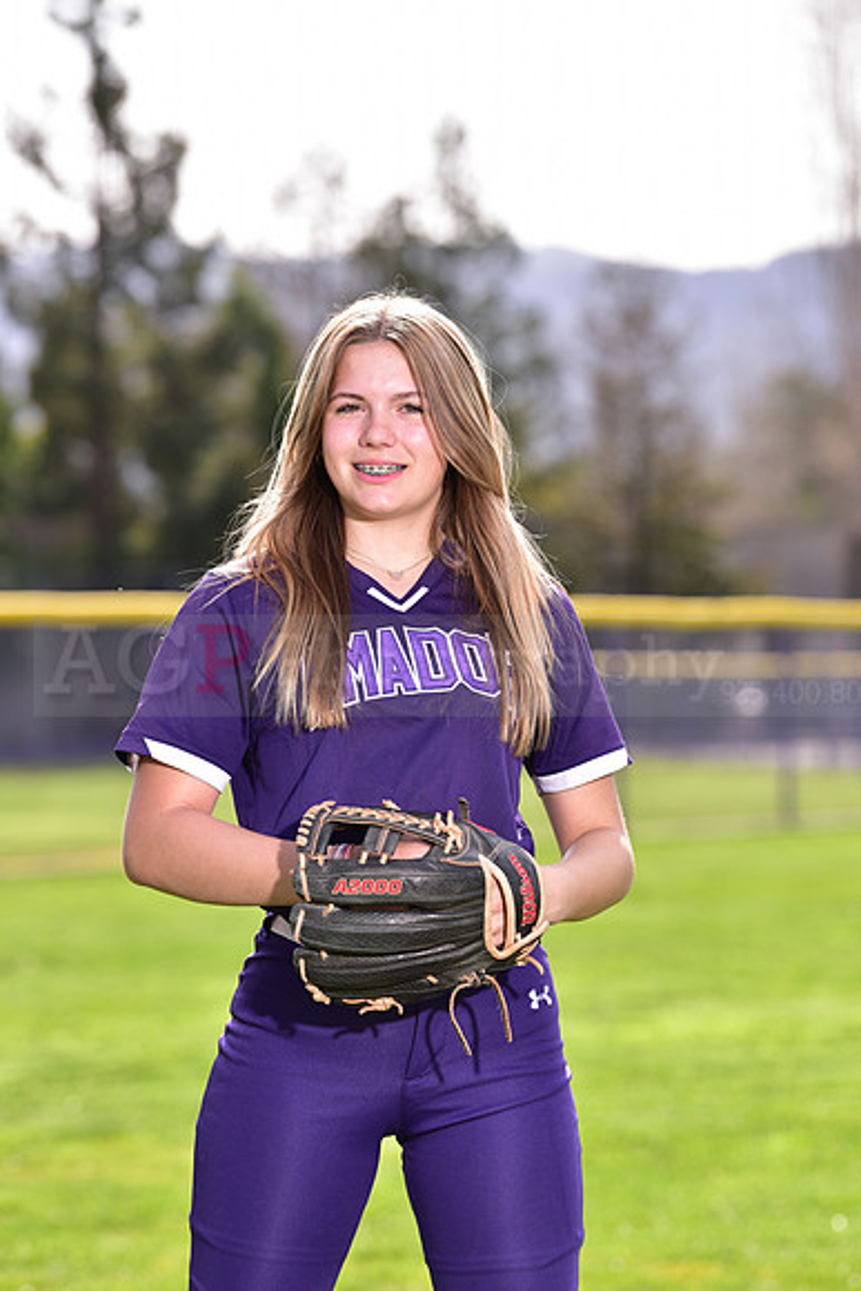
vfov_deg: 13.2
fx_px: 5557
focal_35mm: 155
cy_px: 646
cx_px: 430
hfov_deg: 8.9
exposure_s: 1/250
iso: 80
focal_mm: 155
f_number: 5
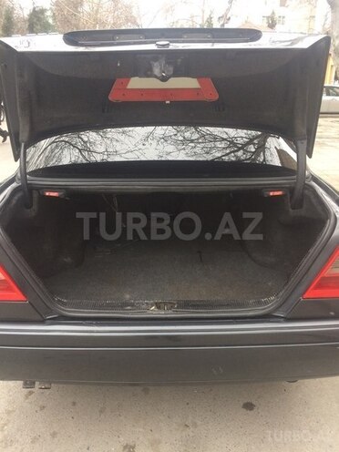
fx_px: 379
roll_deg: -1.4
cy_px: 226
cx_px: 170
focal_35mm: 29
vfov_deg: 61.7
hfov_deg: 48.2
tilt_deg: -20.4
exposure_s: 1/33
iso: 50
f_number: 2.2
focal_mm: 4.15
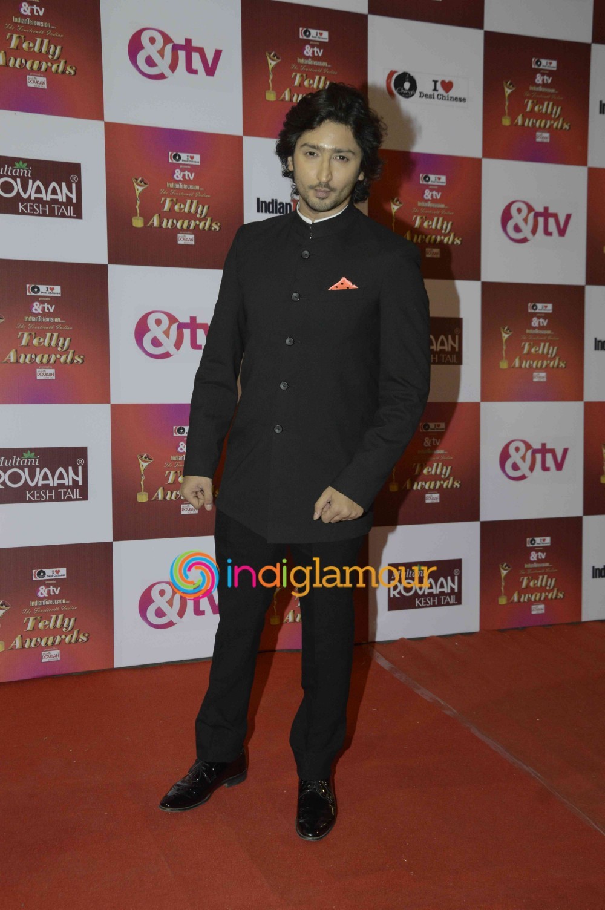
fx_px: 1136
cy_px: 455
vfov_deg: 43.6
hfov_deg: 29.8
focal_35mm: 45
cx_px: 302
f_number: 8
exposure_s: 1/200
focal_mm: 30
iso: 800
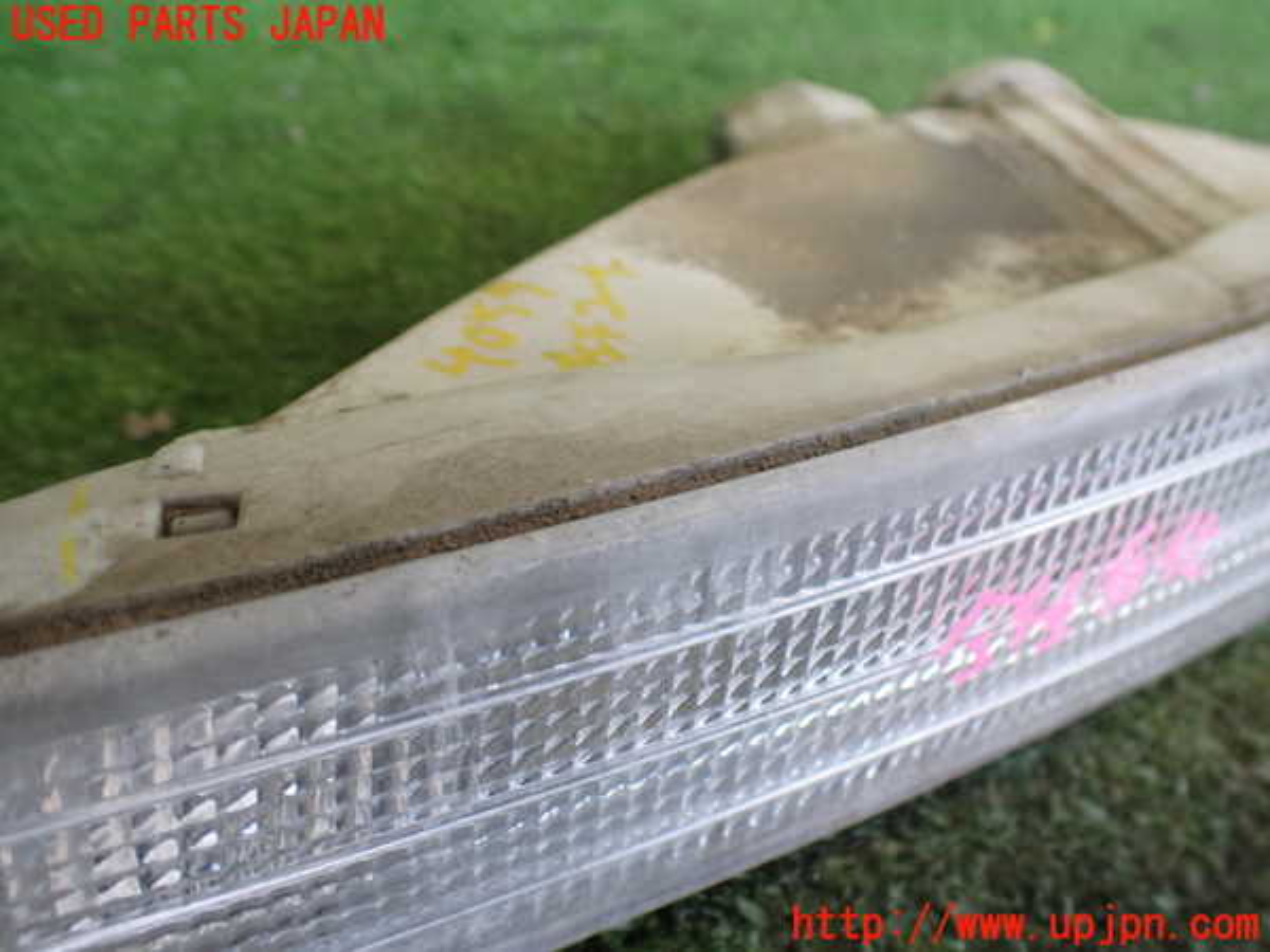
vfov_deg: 46.8
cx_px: 635
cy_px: 476
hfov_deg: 60.0
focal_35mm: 30
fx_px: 1101
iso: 400
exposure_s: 1/125
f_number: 2.3
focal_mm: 5.4
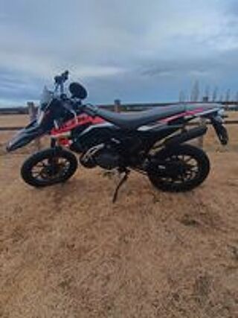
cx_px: 119
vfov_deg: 91.0
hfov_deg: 74.7
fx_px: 156
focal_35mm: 17
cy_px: 159
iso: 101
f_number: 2.2
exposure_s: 1/308
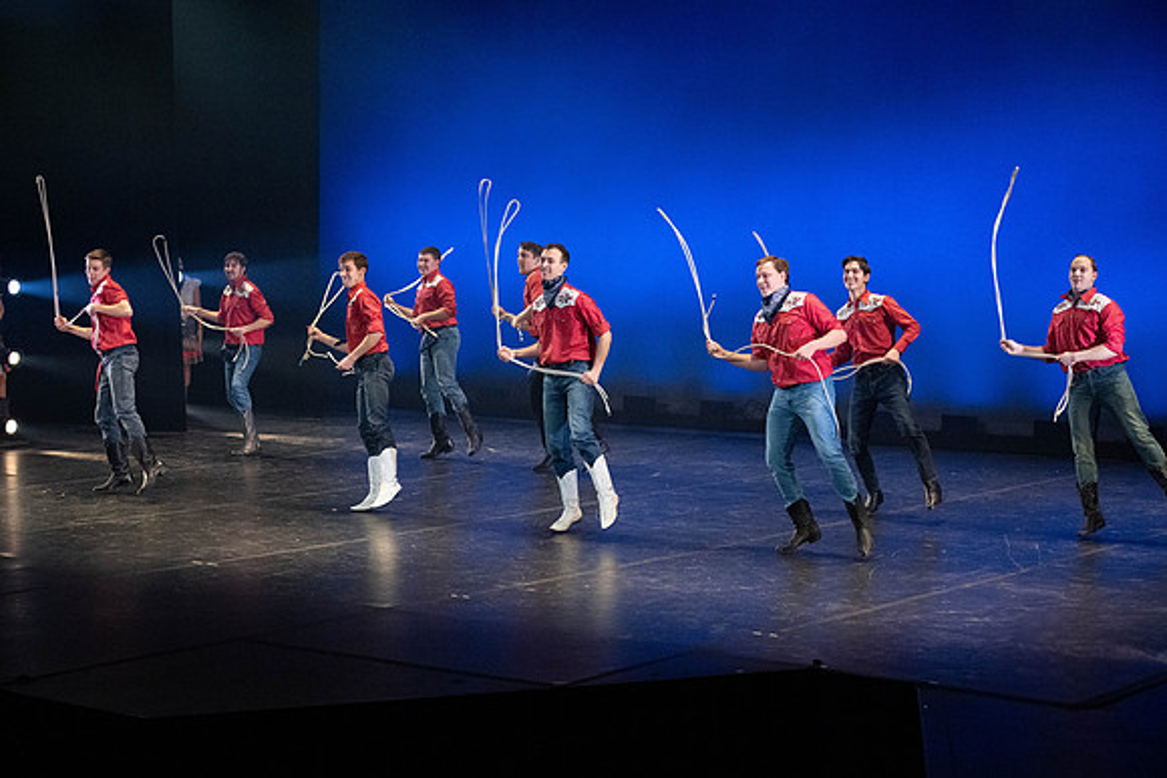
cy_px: 399
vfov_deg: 18.7
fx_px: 2363
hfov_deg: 27.7
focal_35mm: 73
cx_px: 563
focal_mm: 70
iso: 5000
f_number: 2.8
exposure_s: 1/800
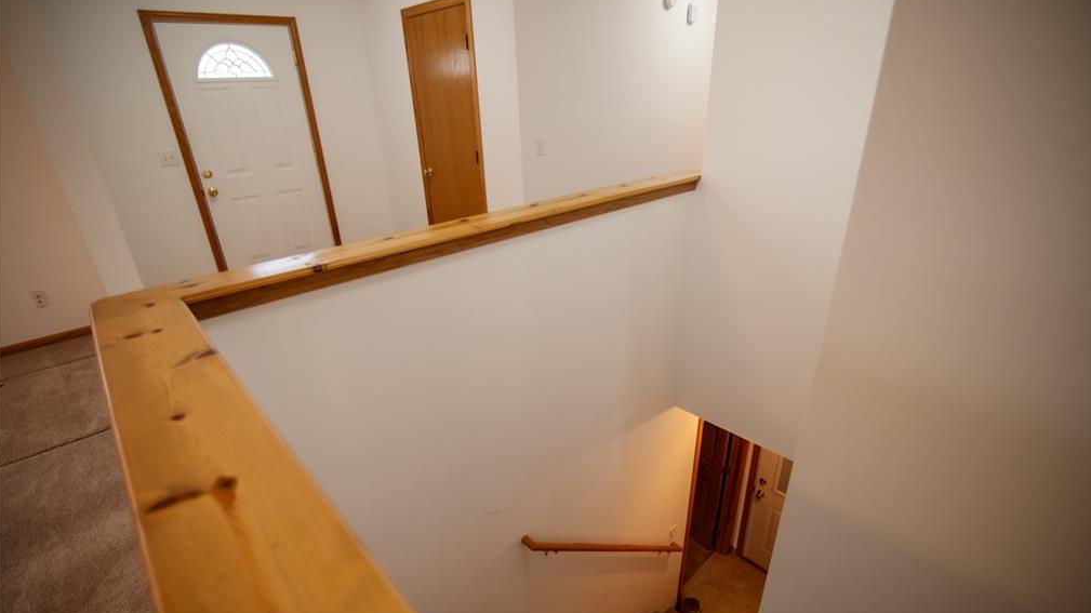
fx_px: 492
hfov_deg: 95.9
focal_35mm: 17
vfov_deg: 63.8
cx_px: 547
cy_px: 322
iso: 320
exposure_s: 1/250
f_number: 2.8
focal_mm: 16
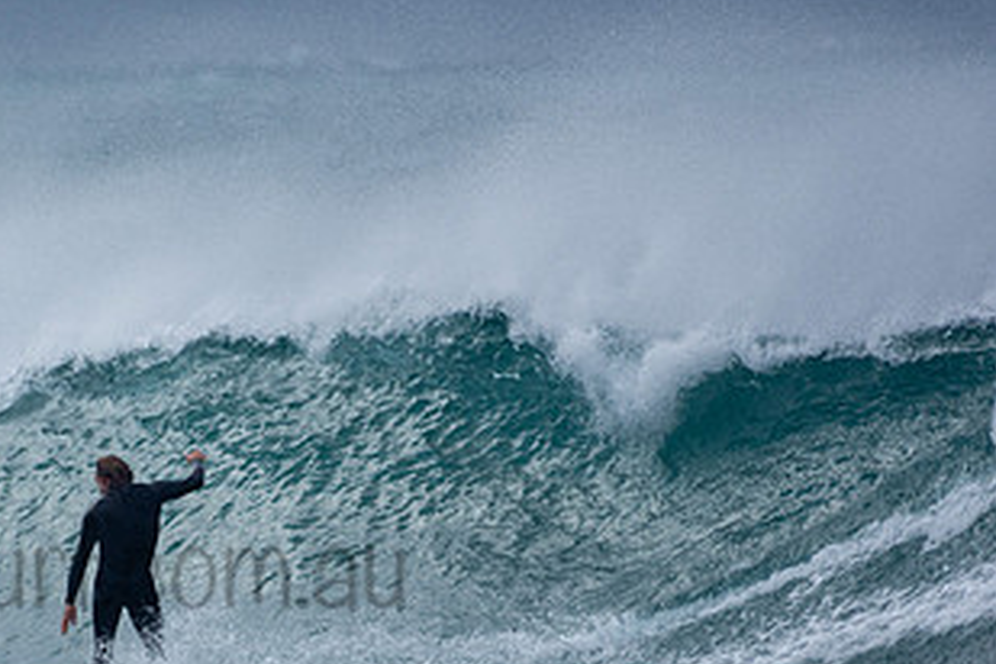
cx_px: 64
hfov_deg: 1.5
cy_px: 533
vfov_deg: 1.0
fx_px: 37347
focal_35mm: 1350
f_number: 5.6
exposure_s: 1/800
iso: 160
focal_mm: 480
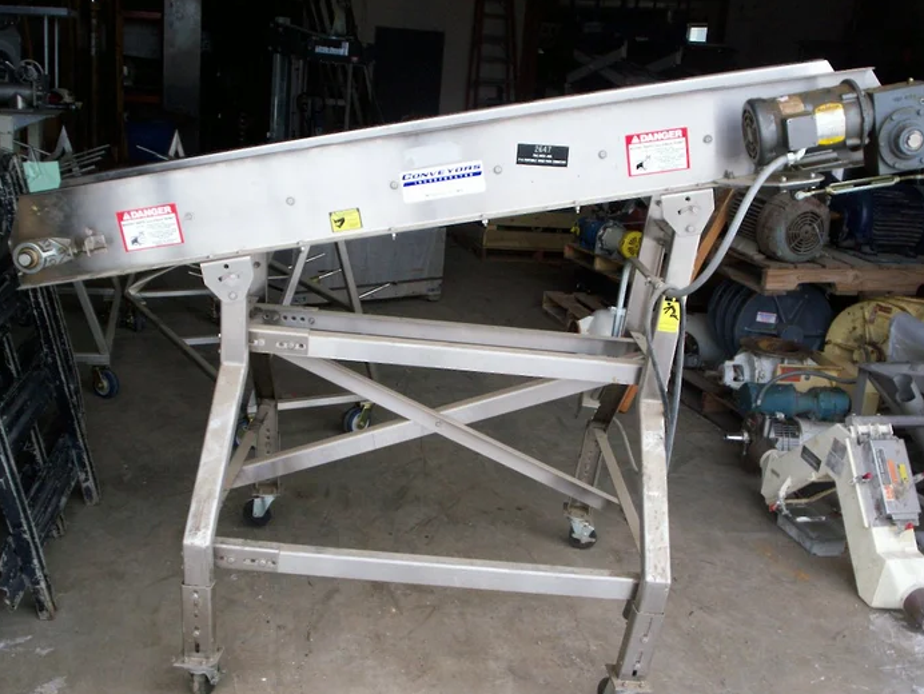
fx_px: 1042
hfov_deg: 47.8
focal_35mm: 39
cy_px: 330
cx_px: 445
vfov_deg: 36.9
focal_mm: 5.9
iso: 100
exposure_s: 1/86.4
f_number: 4.5
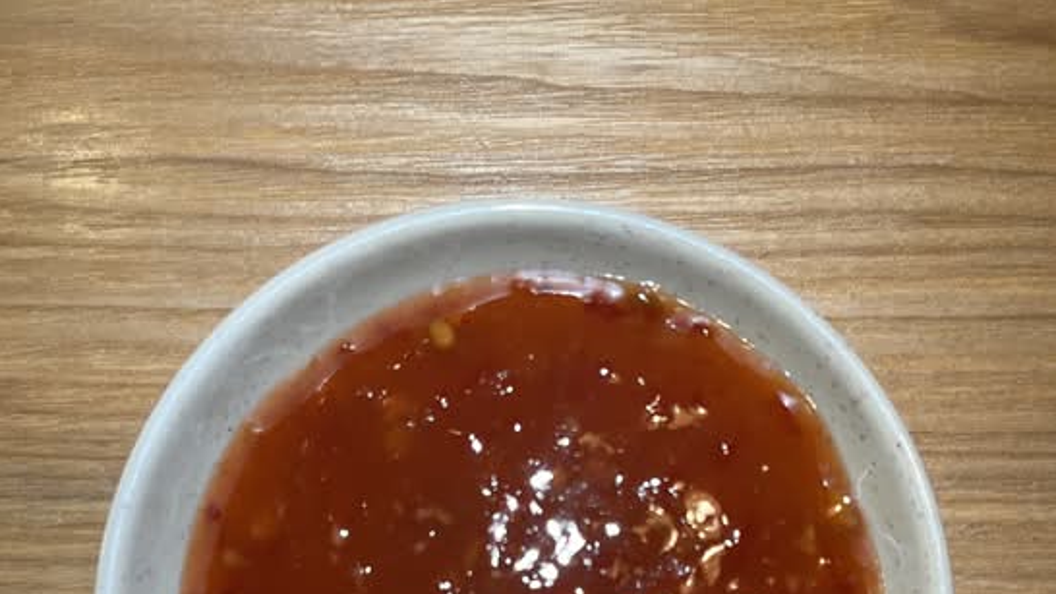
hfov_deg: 52.8
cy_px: 676
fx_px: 1064
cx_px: 528
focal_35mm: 38
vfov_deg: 28.0
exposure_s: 1/60
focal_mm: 5.1
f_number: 1.6
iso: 80
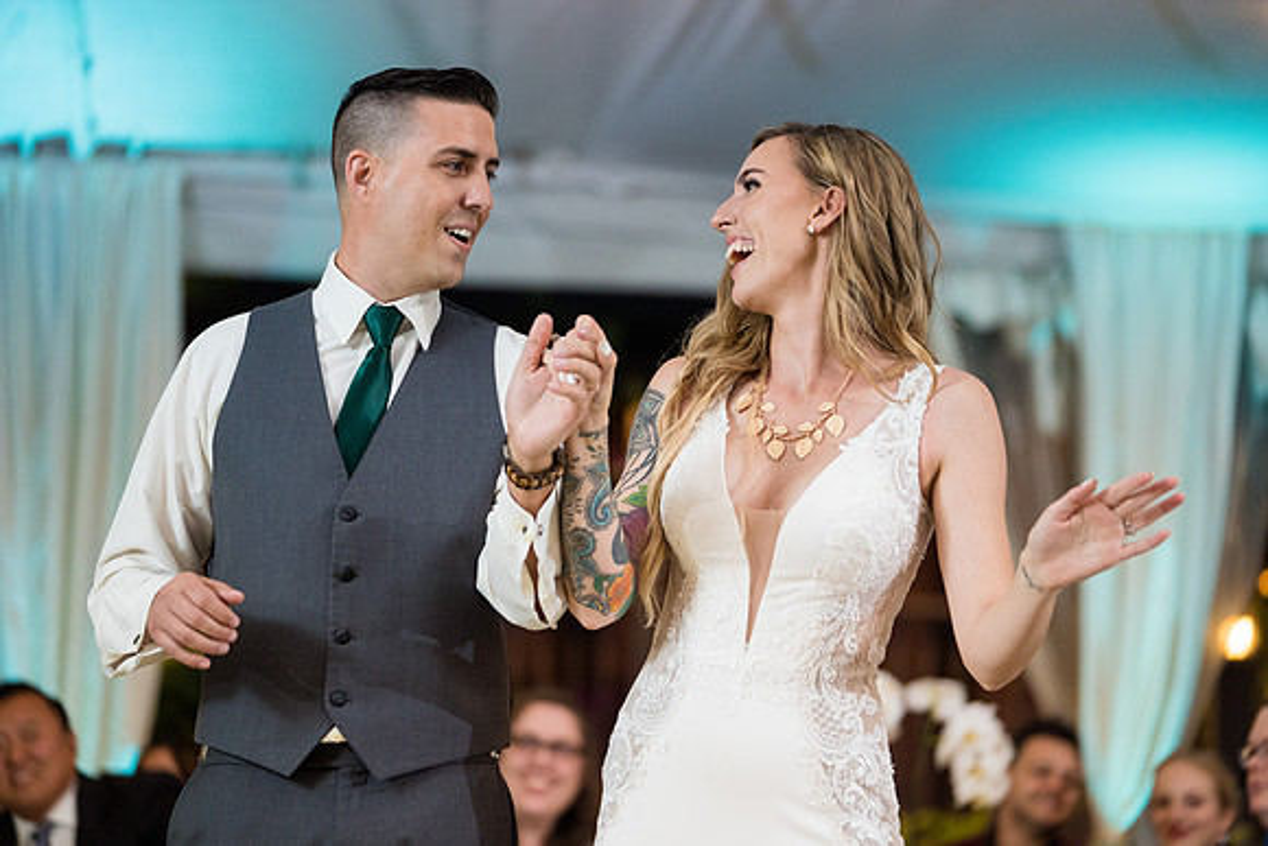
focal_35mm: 131
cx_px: 634
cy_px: 423
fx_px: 4615
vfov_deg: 10.5
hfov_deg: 15.6
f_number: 2.8
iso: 2500
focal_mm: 131
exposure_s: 1/250
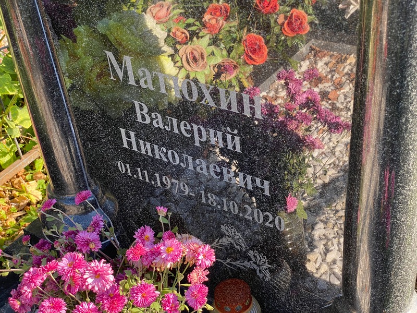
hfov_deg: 36.8
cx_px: 208
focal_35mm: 52
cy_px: 156
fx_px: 626
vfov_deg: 28.0
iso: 20
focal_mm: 6
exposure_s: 1/165
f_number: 2
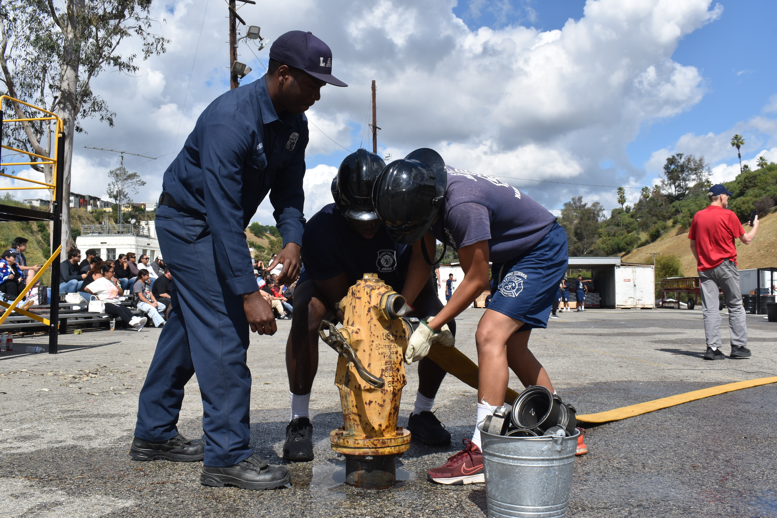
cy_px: 259
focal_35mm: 34
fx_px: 745
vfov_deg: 38.4
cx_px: 388
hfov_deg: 55.1
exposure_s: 1/200
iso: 100
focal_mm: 23
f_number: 11
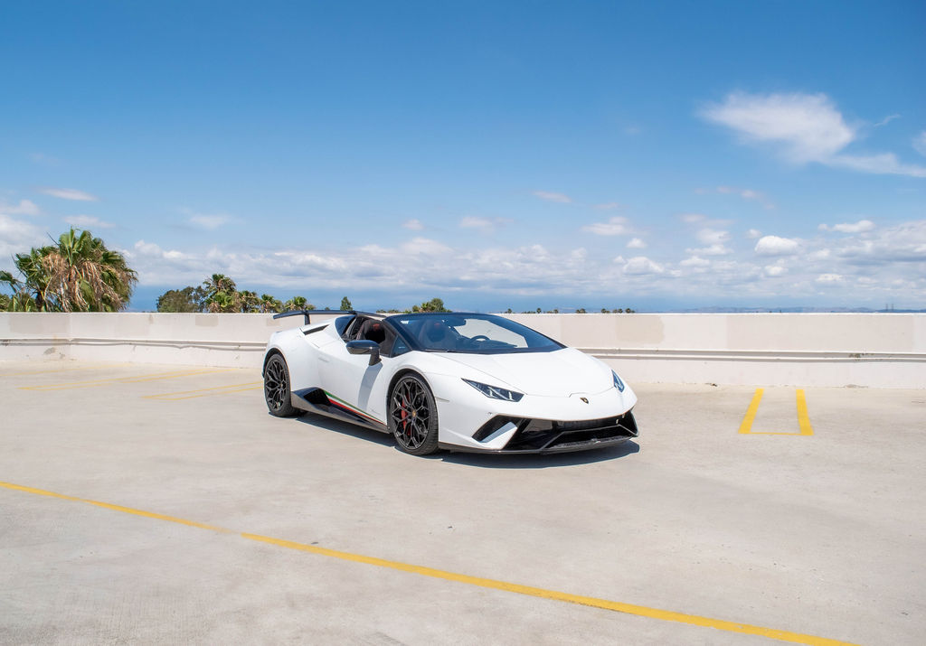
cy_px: 323
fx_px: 727
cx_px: 441
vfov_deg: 47.9
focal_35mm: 28
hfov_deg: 64.9
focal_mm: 18
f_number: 8
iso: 320
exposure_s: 1/2000
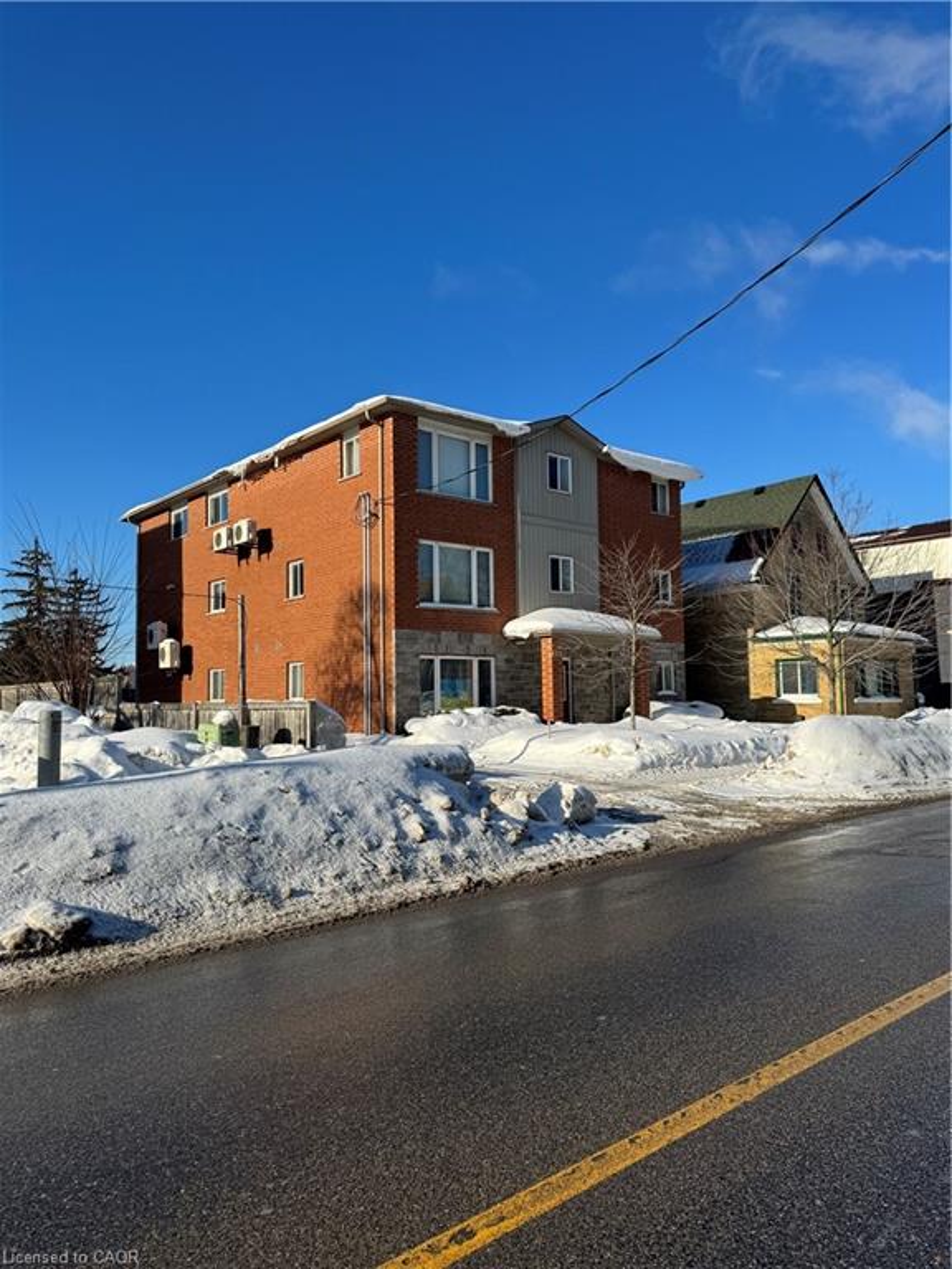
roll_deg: -0.3
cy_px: 634
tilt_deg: +2.0
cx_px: 476
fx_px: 880
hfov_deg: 56.8
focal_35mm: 24
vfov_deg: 71.6
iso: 80
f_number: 1.78
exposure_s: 1/5814
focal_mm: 6.76
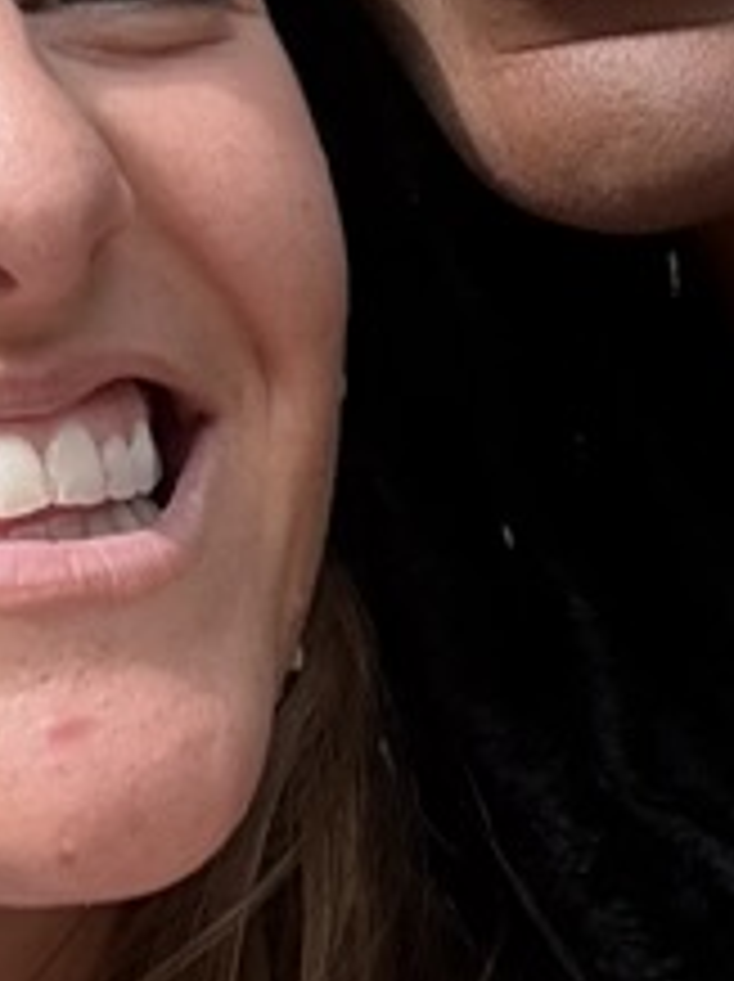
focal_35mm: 141
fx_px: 3994
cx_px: 563
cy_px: 369
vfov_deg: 14.0
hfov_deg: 10.5
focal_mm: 2.69
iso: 40
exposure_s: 1/600
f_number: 1.9
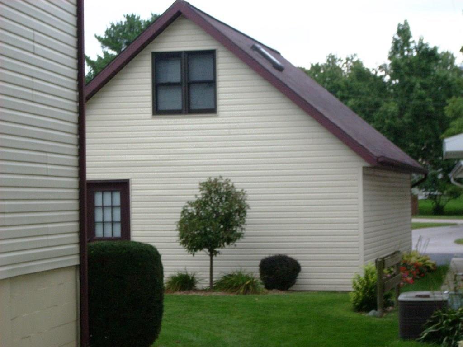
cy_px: 174
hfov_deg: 21.1
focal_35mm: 93
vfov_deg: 15.9
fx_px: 1244
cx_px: 232
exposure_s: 1/30
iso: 259
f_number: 4.7
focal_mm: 15.3
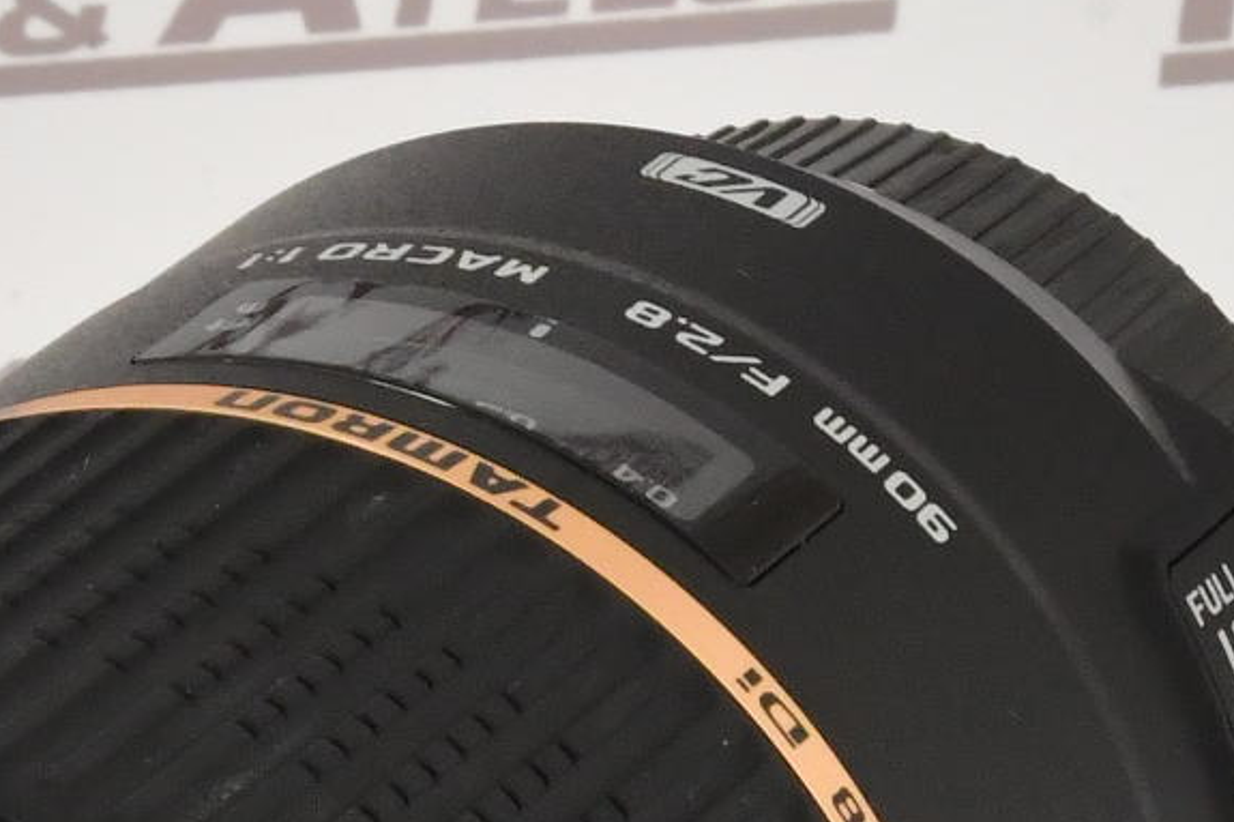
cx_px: 391
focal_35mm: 167
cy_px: 1071
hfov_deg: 12.3
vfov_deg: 8.1
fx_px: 5722
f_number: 16
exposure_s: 1/250
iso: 1600
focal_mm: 50
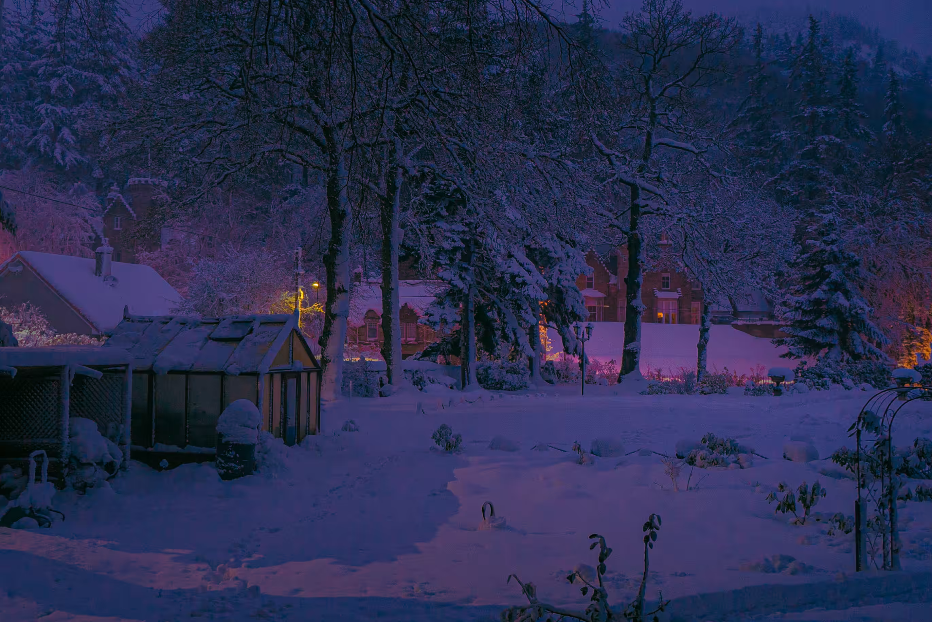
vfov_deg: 34.2
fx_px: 1010
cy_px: 311
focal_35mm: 39
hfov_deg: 49.5
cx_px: 466
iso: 1000
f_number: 4.5
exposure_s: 1/50
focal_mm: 26
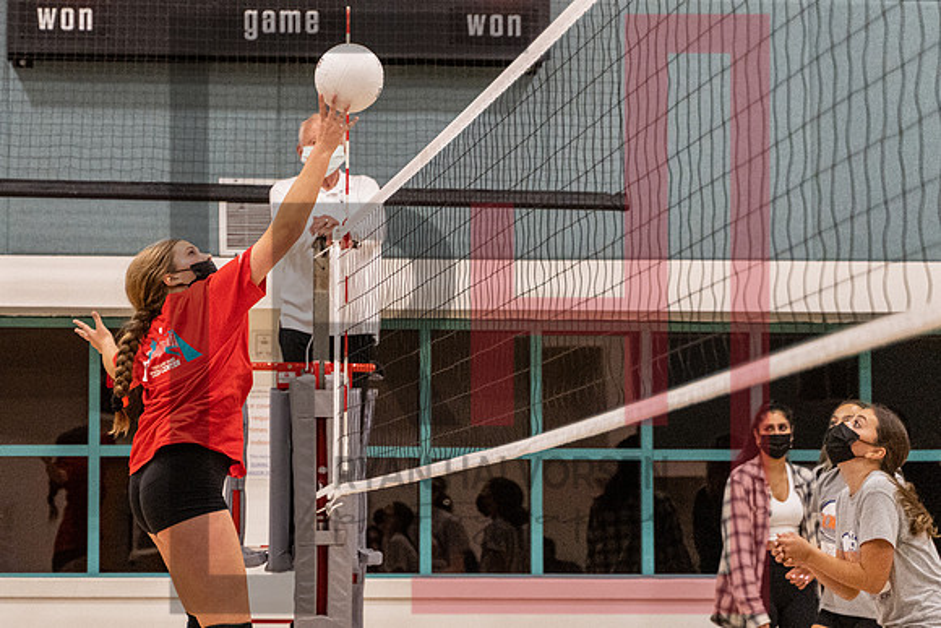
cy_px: 311
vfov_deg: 10.9
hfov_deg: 16.1
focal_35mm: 126
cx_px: 183
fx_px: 3299
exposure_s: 1/1600
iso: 5000
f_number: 2.8
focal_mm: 75
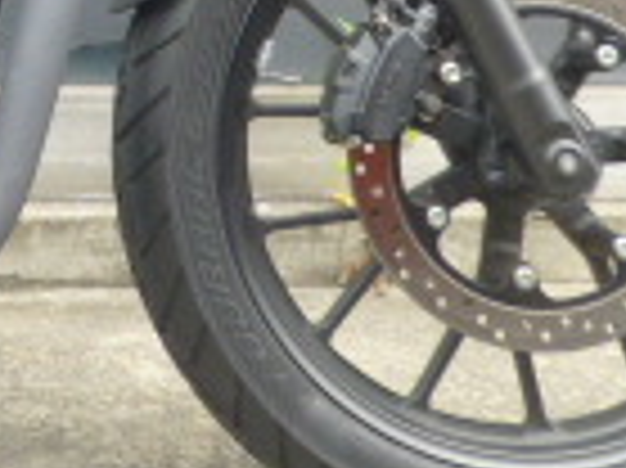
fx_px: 2493
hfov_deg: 13.2
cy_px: -238
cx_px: -419
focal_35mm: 138
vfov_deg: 10.4
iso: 100
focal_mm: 5.4
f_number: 3.6
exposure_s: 1/60
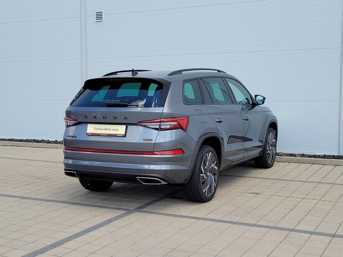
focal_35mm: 26
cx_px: 172
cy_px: 128
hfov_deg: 67.3
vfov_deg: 53.1
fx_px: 258
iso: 40
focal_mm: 5.4
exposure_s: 1/868
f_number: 1.8
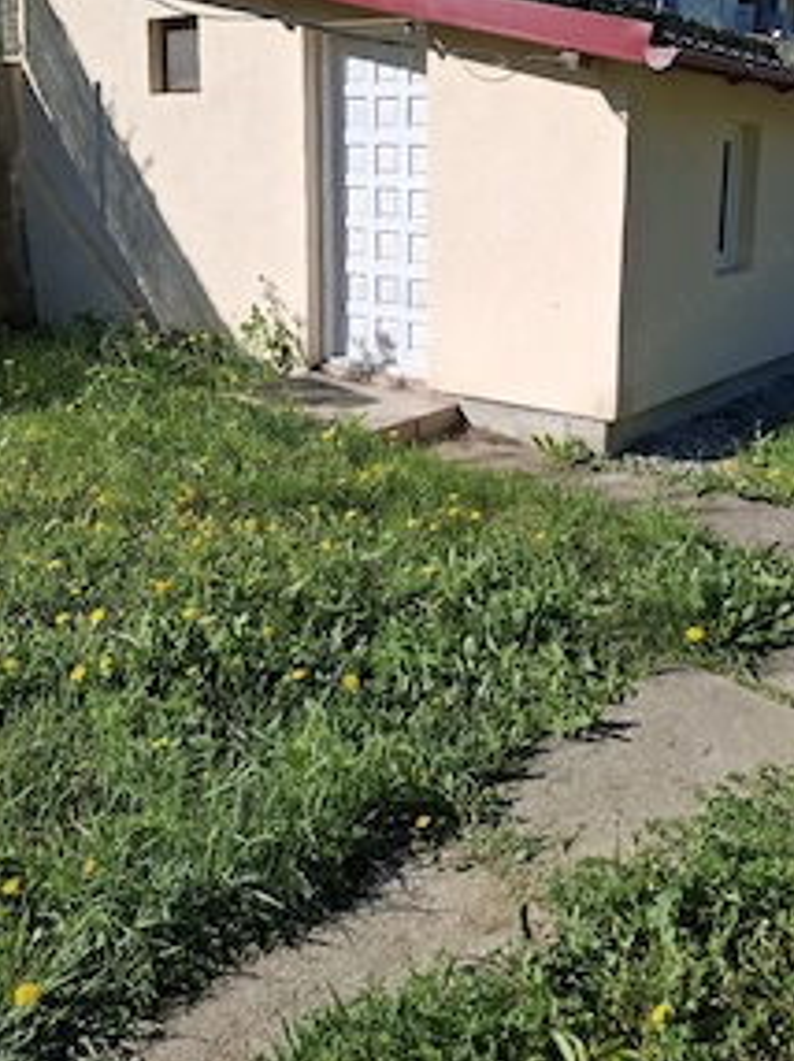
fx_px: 1072
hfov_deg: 40.2
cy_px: 323
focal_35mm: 35
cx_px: 523
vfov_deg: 51.3
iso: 32
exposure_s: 1/3333
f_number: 1.8
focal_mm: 4.69
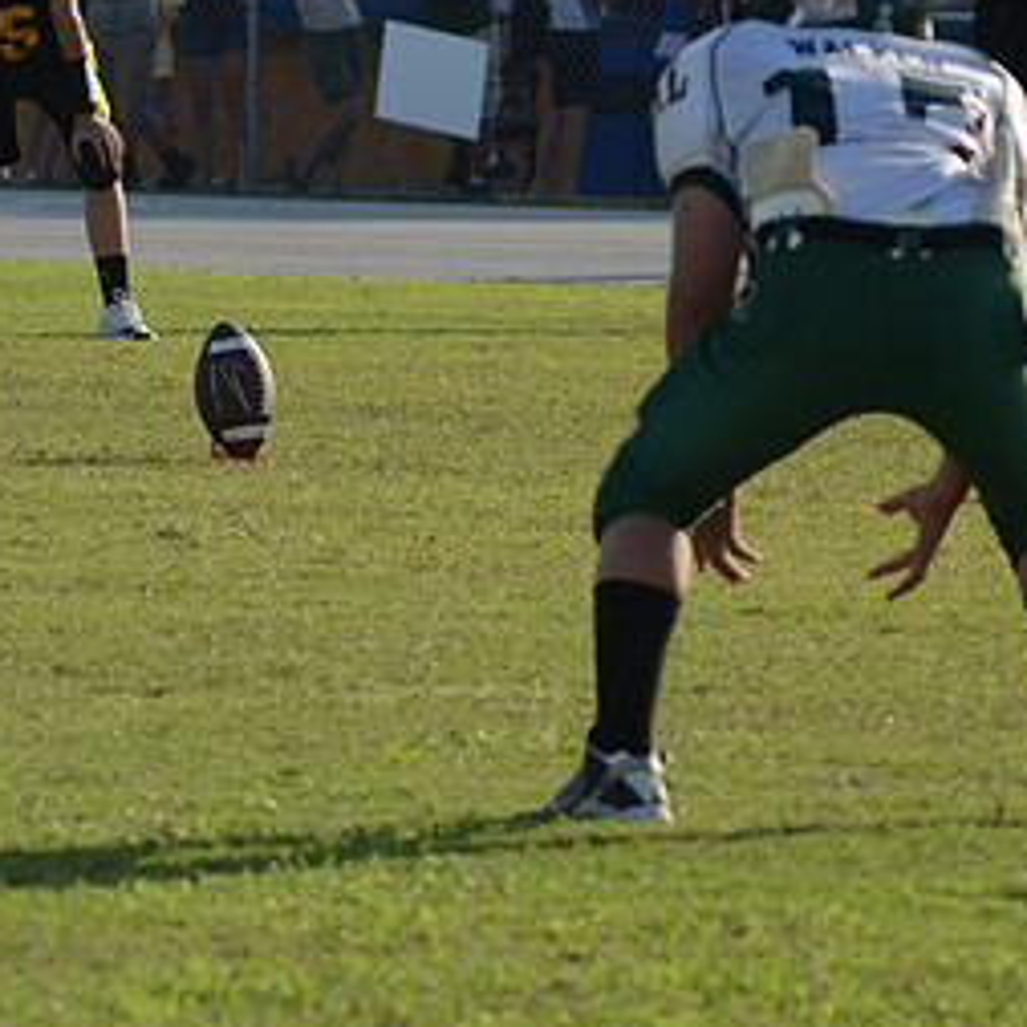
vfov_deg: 3.0
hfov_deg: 3.0
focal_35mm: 583
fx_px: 19569
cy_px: 309
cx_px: 89
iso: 400
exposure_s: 1/800
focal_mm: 200
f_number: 8
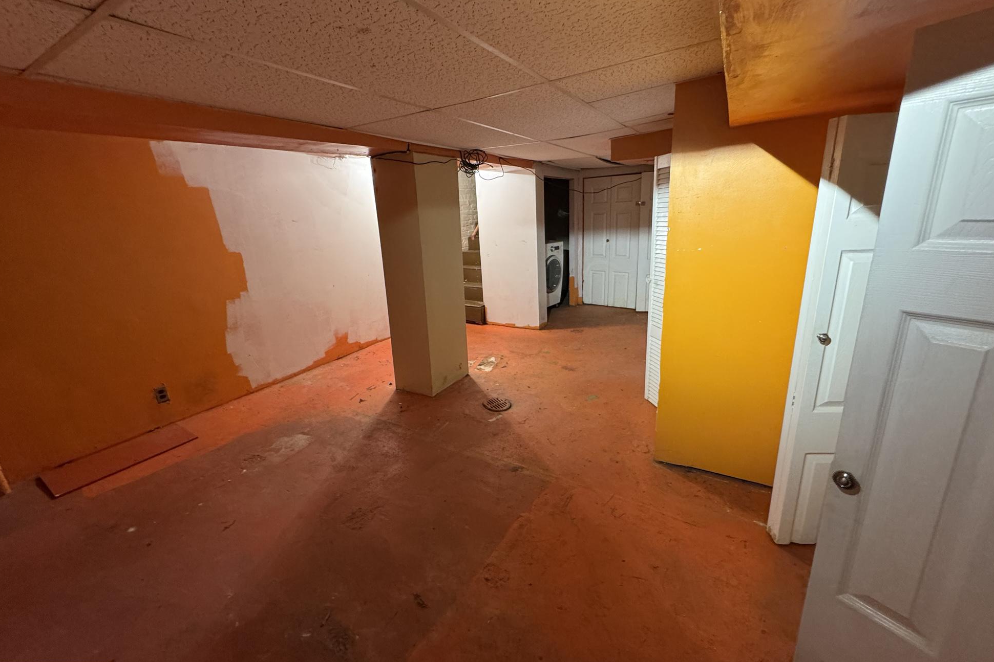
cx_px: 496
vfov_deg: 77.3
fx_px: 414
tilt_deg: -15.5
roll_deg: +4.0
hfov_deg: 100.4
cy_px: 321
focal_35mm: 15
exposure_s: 1/60
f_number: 2.2
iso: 320
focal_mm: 2.22
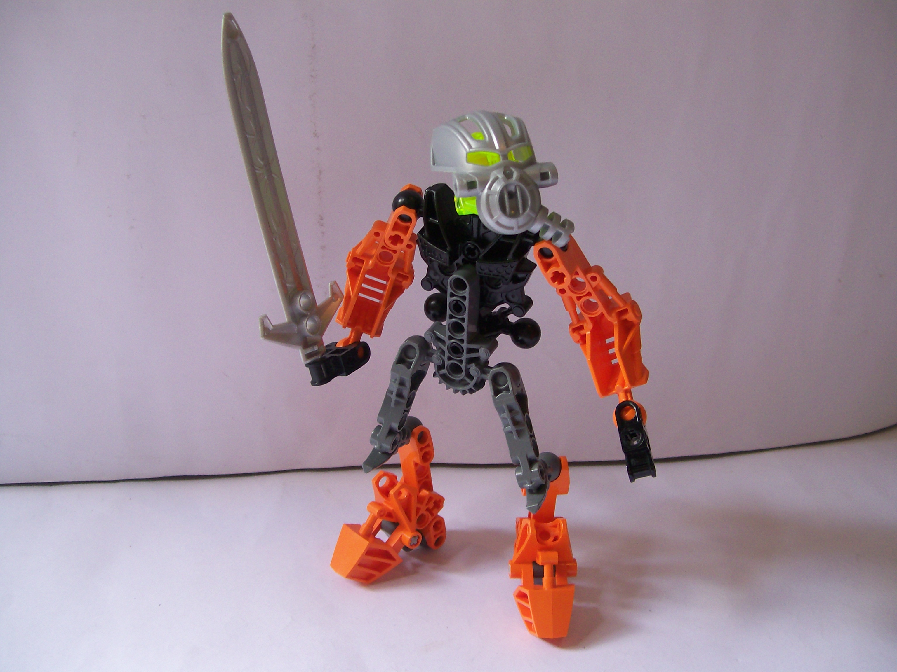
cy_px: 336
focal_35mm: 36
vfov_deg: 39.7
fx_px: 933
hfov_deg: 51.4
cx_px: 448
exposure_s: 1/52
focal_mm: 6
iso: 80
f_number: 2.7
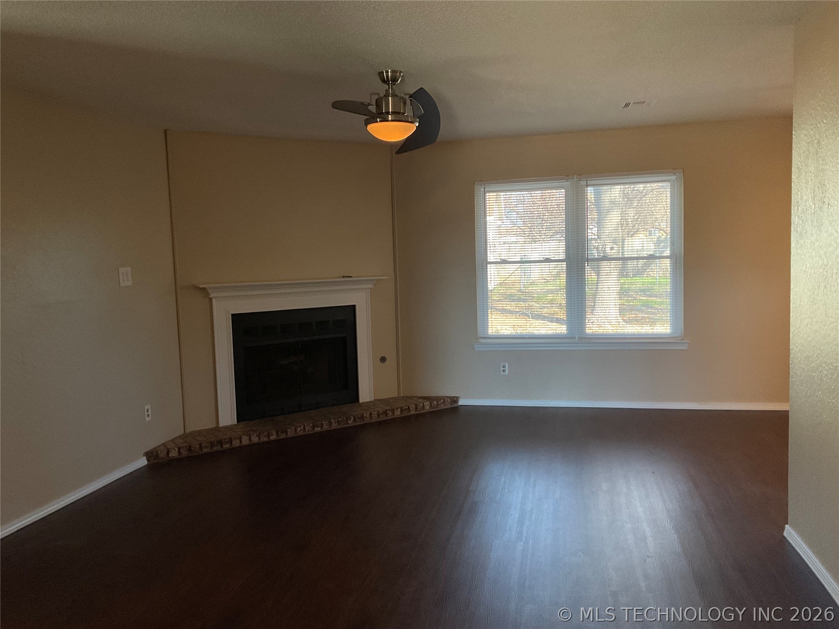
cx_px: 420
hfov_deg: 61.7
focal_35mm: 29
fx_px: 703
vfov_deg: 48.2
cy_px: 314
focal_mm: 3
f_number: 1.8
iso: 64
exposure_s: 1/120
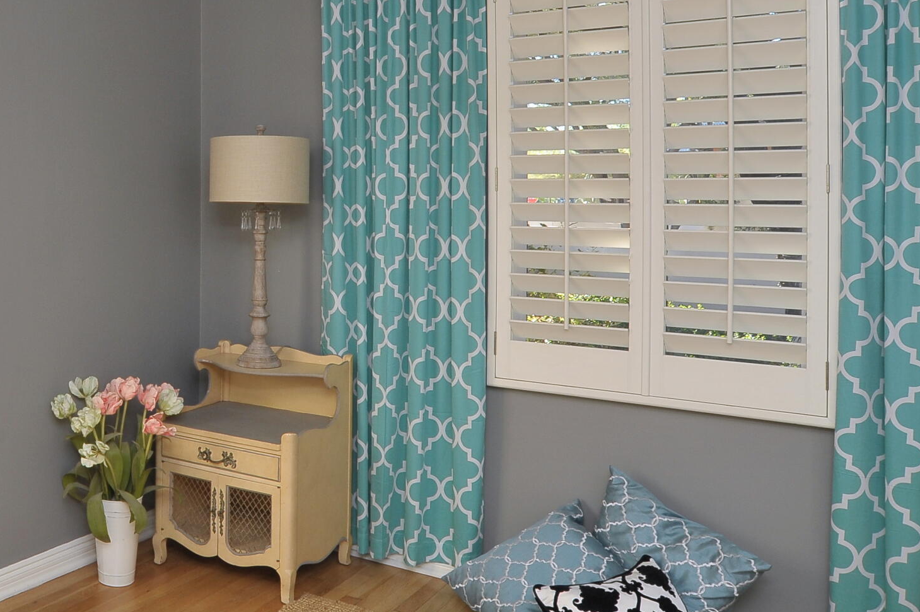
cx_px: 86
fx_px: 945
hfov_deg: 46.6
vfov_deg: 35.2
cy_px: 165
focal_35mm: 37
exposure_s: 1/50
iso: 640
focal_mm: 18
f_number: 11
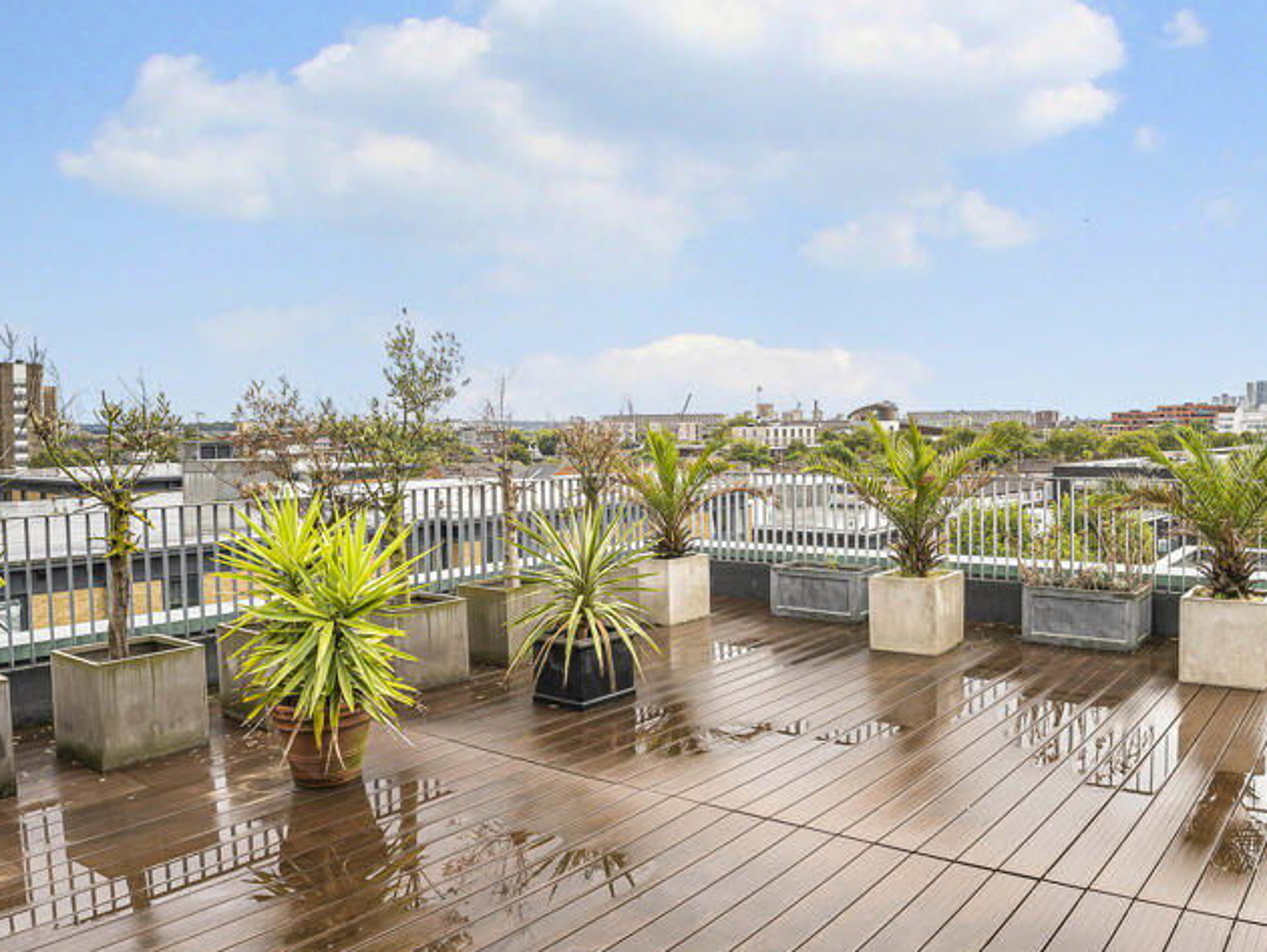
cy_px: 456
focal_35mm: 26
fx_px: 944
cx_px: 845
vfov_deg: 53.5
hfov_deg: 65.9
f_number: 8
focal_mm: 16.5
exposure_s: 1/160
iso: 400
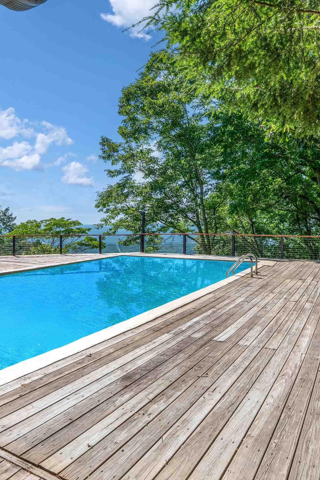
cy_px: 234
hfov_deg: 51.3
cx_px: 164
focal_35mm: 25
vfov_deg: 71.5
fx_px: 333
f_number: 9
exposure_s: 1/8000
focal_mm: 16
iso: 250
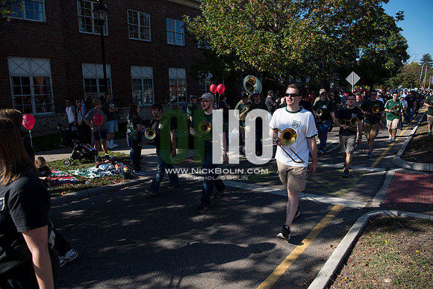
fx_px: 289
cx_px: 216
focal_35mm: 24
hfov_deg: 73.7
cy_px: 144
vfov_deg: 53.2
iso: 250
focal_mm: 24
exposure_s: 1/1600
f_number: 4.5
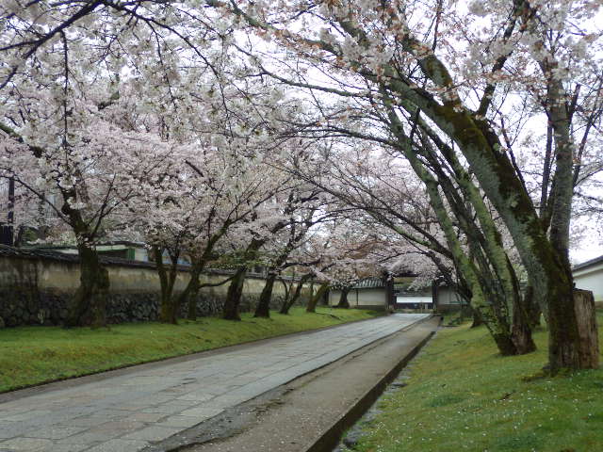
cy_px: 226
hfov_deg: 42.9
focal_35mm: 44
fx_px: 766
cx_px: 302
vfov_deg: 32.9
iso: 125
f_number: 4
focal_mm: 7.9
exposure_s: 1/80
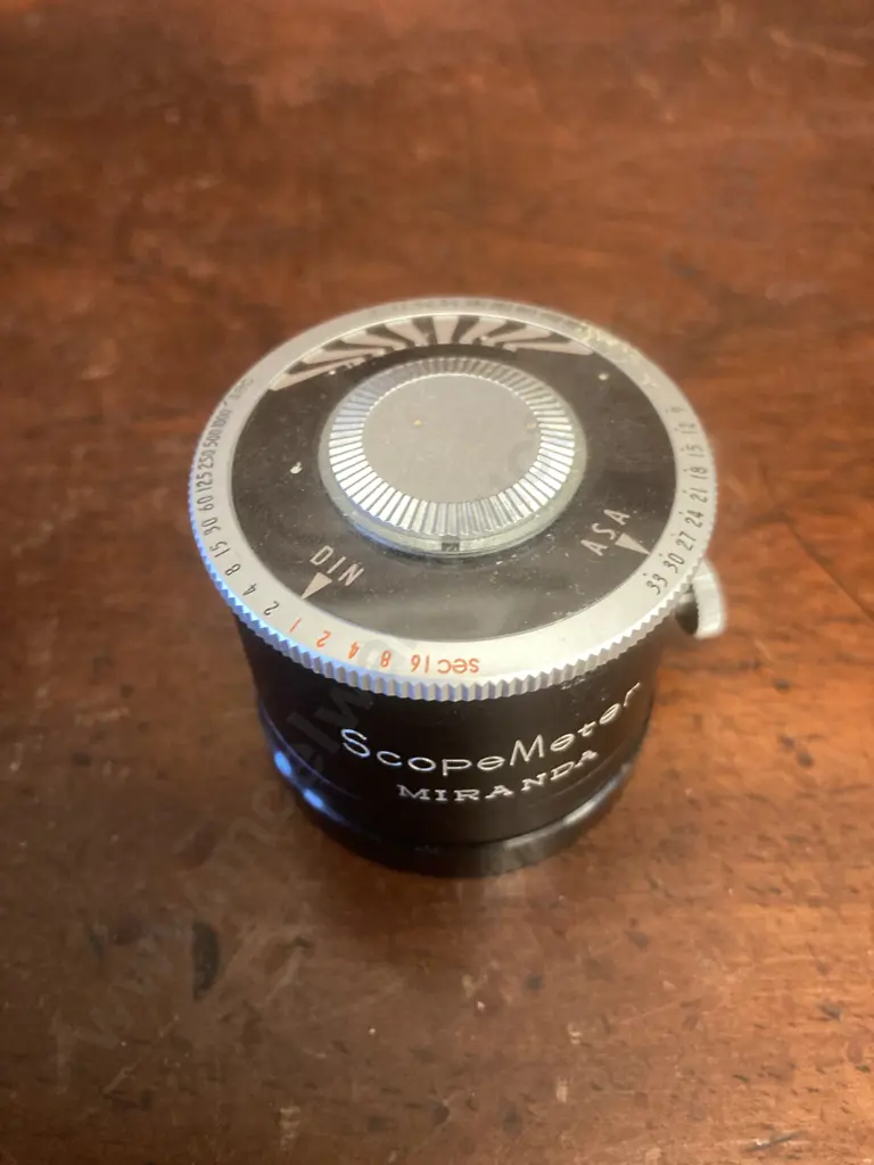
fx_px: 943
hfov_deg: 49.7
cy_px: 582
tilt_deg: -52.1
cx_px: 437
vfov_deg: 63.4
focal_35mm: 28
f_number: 1.8
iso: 320
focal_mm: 3.99
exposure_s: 1/33
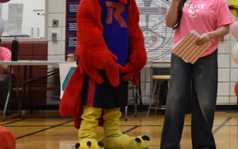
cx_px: 302
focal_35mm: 144
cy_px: -18
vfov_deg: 9.0
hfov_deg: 14.0
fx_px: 935
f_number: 4.5
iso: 800
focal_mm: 34
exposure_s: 1/80
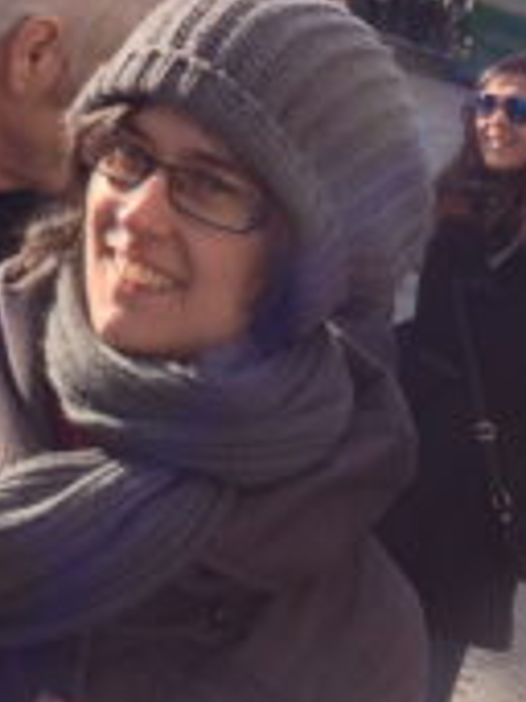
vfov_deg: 16.9
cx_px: -8
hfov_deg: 13.4
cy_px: -236
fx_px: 2211
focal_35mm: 109
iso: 50
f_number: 2.4
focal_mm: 4.28
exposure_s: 1/620
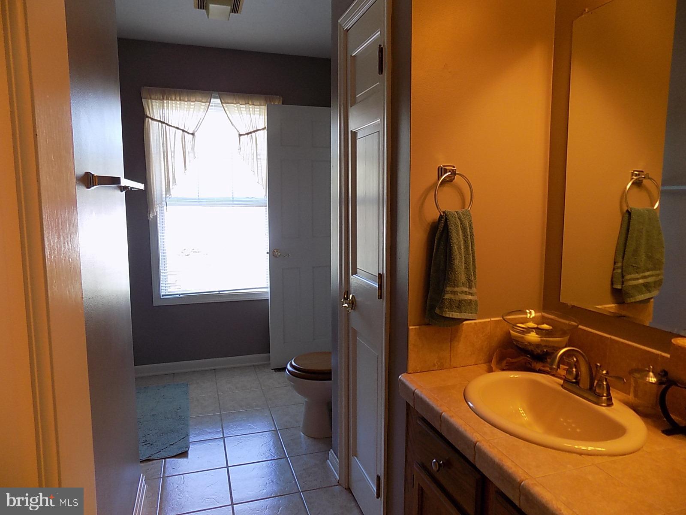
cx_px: 343
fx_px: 456
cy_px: 258
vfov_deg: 58.9
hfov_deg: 73.9
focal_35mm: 23
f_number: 3.1
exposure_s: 1/30
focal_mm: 4
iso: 100
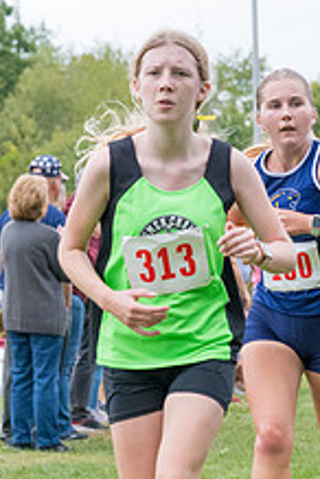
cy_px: 352
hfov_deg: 5.2
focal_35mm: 265
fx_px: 3533
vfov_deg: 7.8
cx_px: 304
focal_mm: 86
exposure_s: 1/1250
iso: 2000
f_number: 5.6
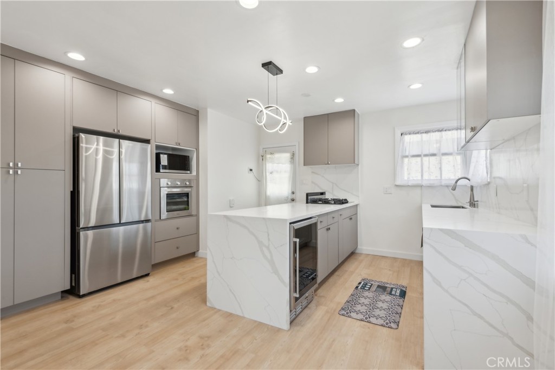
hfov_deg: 96.8
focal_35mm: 16
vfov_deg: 73.7
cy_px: 185
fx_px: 247
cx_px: 278
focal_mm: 16
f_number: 11
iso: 125
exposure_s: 1/10
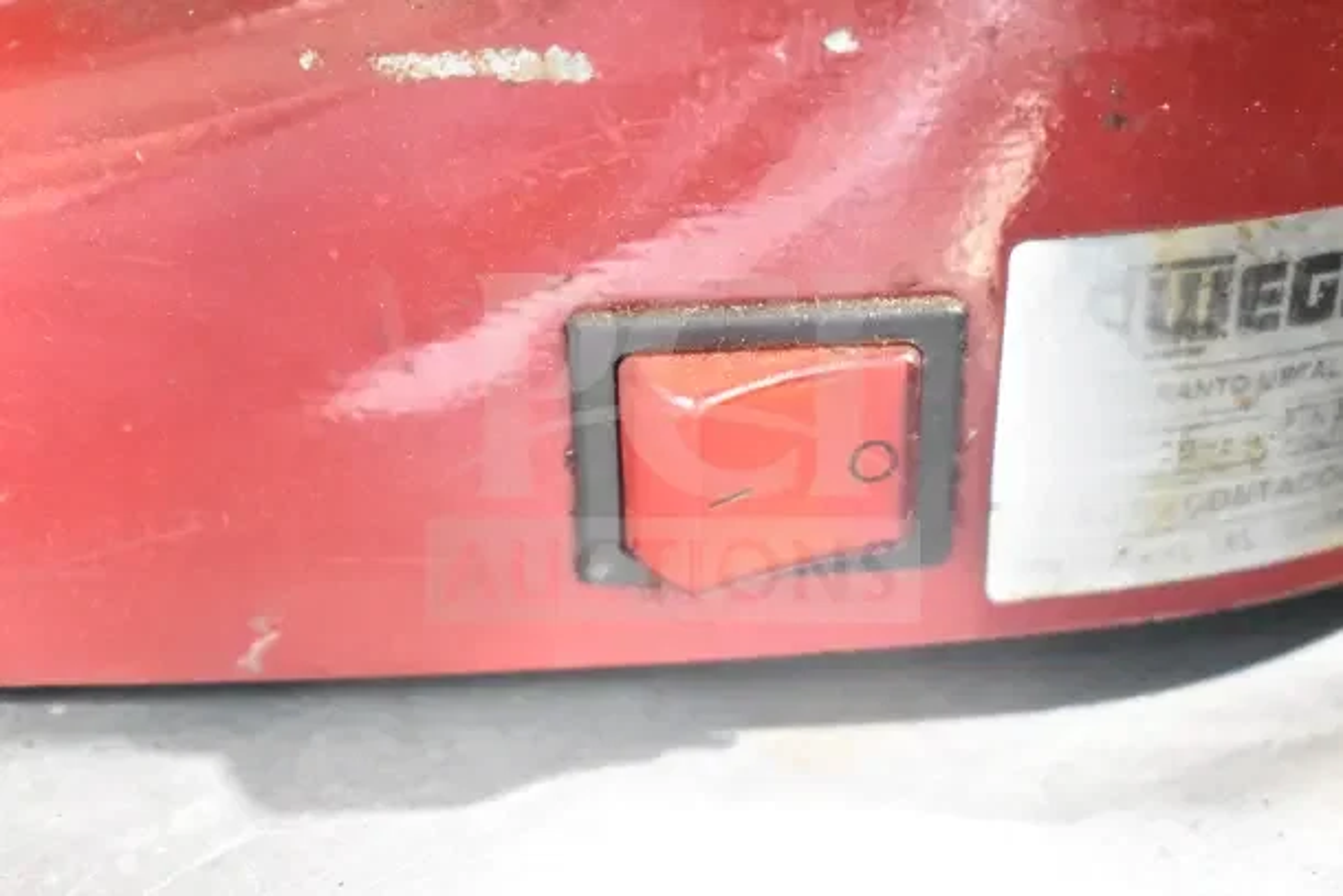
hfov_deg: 37.8
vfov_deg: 25.8
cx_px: 672
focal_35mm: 52
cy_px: 448
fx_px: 1959
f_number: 4.5
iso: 16000
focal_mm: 35
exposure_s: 1/60
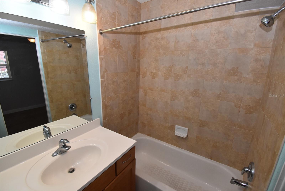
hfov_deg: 100.4
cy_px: 96
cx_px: 142
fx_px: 119
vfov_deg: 77.4
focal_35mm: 15
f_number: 11
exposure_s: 1/200
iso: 1600
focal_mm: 10
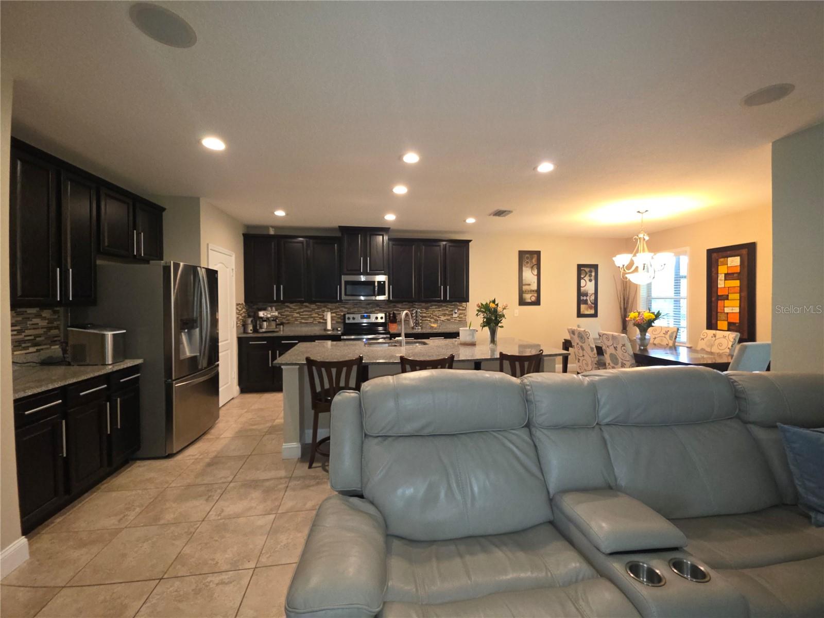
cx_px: 412
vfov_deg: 89.9
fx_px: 309
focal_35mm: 13
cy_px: 309
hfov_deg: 106.2
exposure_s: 1/60
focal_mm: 2.2
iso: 250
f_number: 1.9
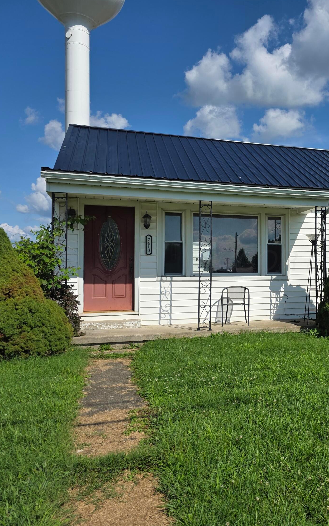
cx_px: 290
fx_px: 473
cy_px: 261
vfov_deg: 58.1
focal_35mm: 33
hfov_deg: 36.2
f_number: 1.7
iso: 64
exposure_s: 1/7944
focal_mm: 6.3
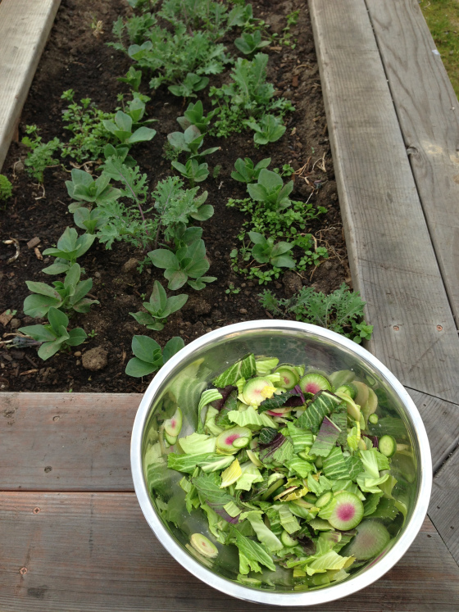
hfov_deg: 42.9
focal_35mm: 33
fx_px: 584
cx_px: 230
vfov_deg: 55.4
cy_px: 306
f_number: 2.4
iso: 50
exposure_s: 1/145
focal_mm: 4.13
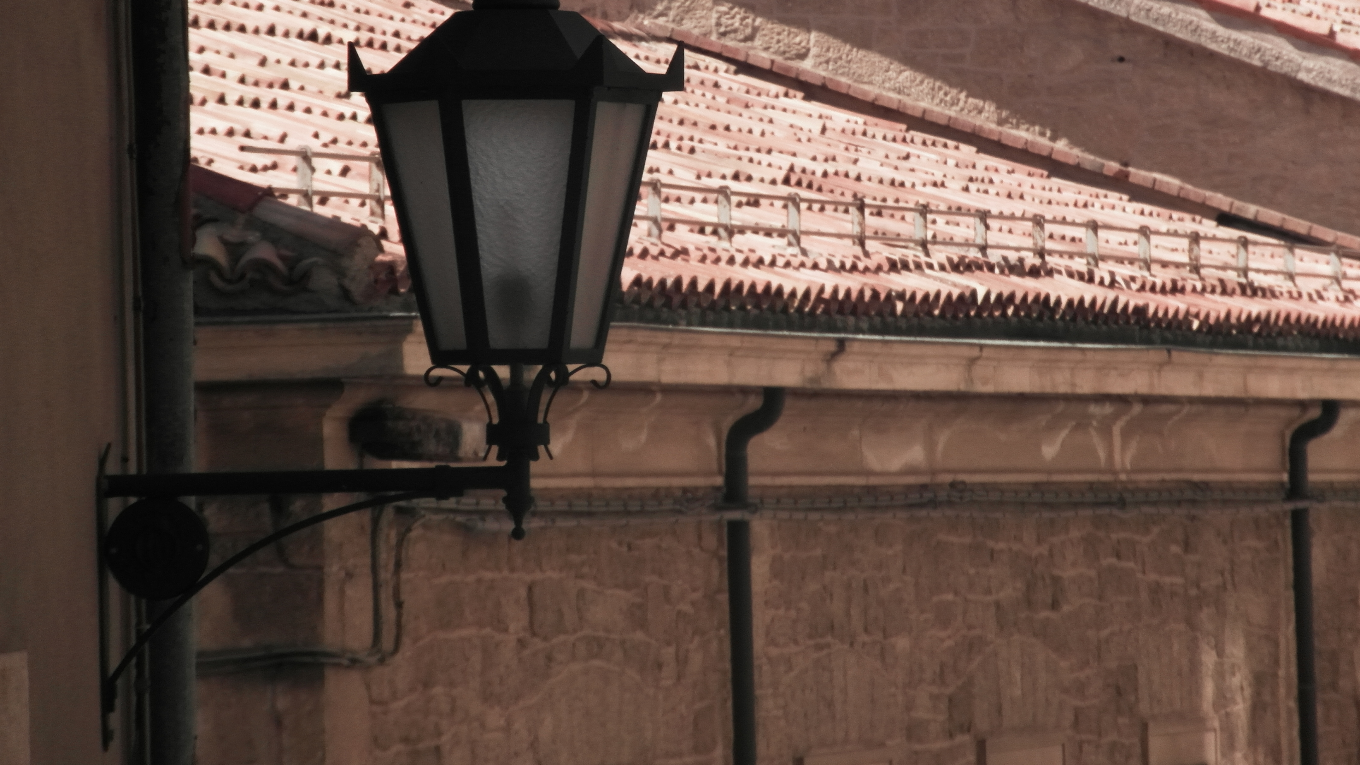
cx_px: 679
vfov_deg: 3.6
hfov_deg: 6.5
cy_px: 311
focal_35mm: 334
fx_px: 12044
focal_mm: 49.7
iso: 120
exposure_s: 1/350
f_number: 7
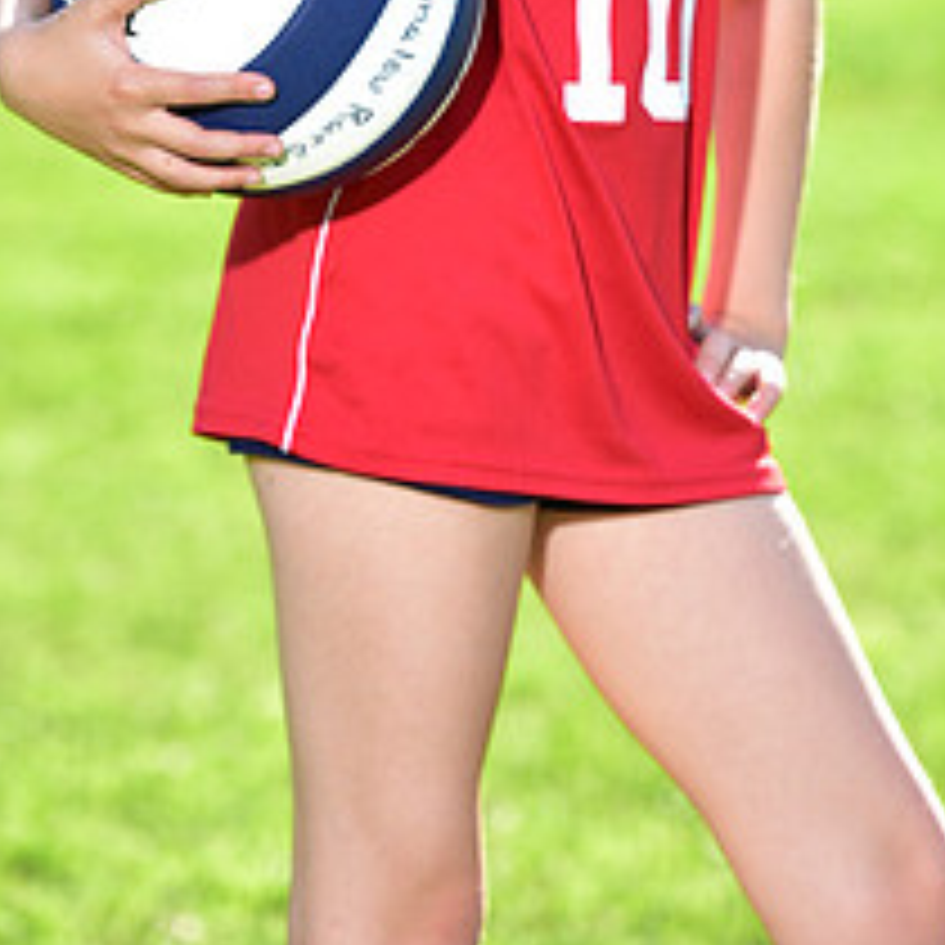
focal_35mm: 329
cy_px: -220
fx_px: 10161
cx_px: 538
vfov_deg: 5.3
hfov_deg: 5.3
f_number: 5.6
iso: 80
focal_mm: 140
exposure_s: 1/200
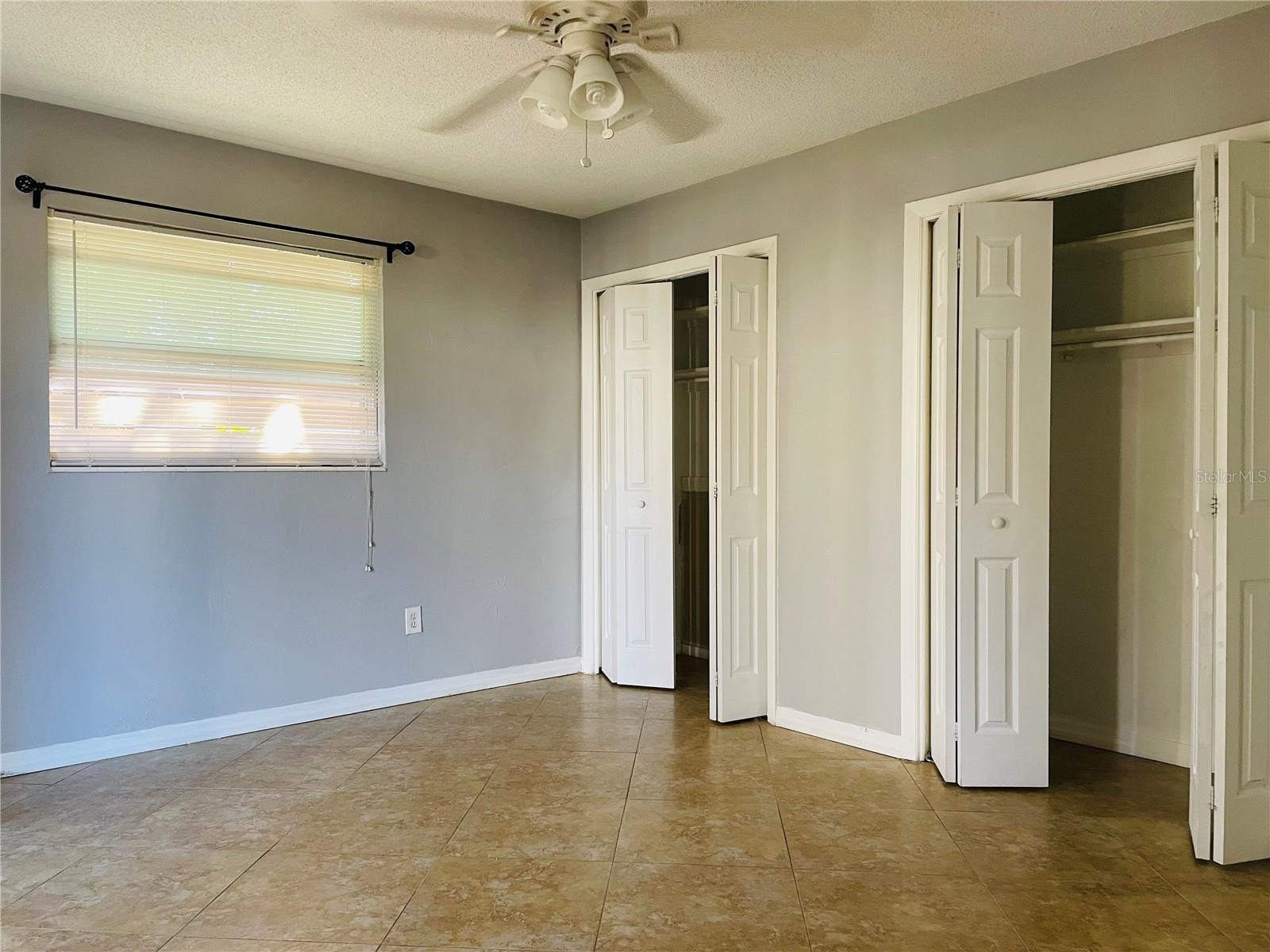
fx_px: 954
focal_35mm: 26
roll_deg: +0.0
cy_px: 476
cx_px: 635
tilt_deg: -1.6
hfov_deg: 67.3
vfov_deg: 53.1
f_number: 1.6
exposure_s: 1/82
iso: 125
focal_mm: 4.2
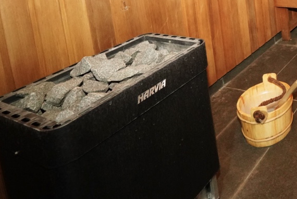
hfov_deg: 41.3
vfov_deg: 30.4
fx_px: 281
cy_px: -63
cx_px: 344
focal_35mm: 34
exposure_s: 1/60
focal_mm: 12
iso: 5000
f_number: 4
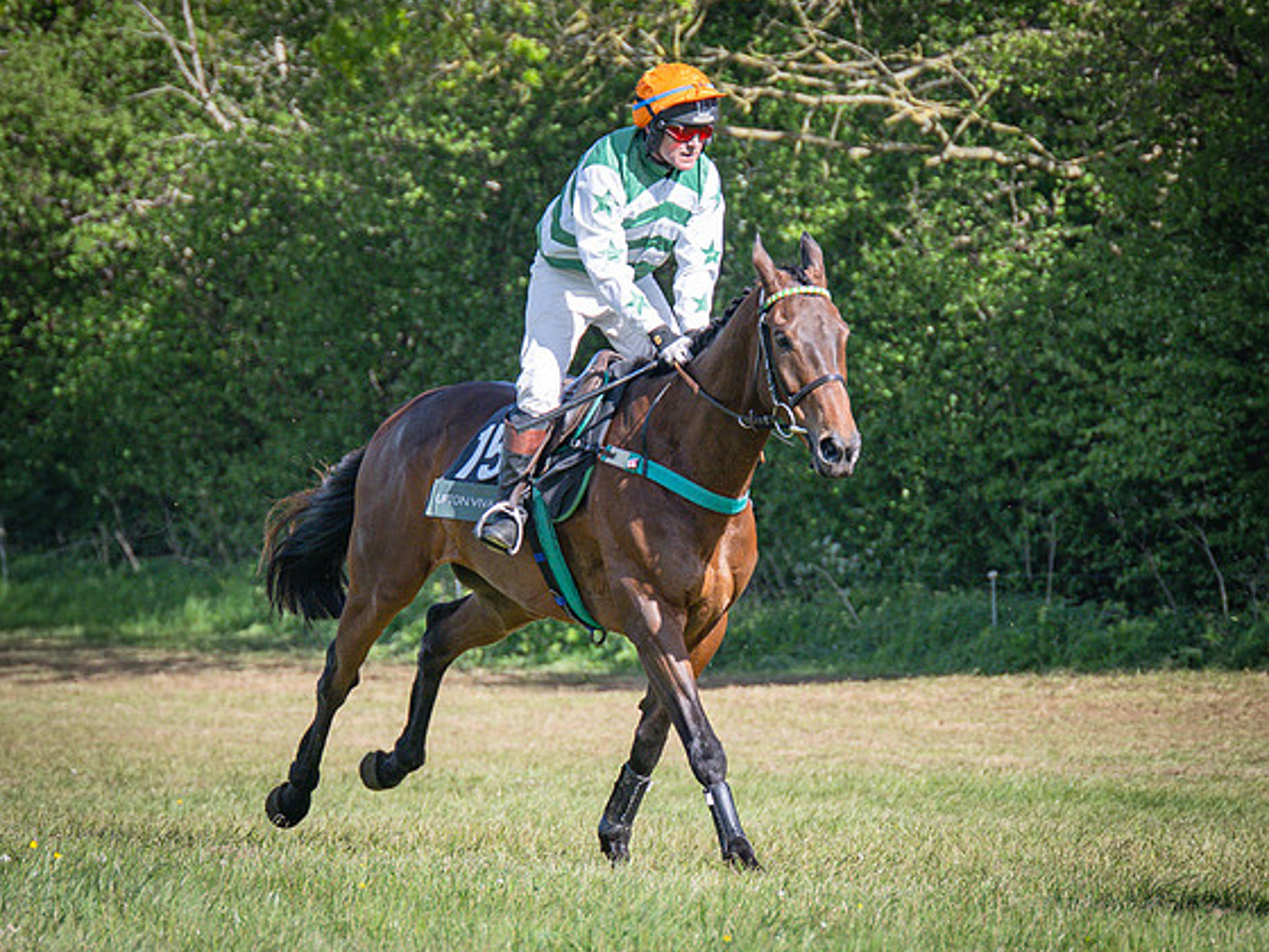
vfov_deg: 4.3
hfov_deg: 5.7
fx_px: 12794
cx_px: 706
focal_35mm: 349
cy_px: 500
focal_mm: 120
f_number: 4
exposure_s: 1/1600
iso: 400
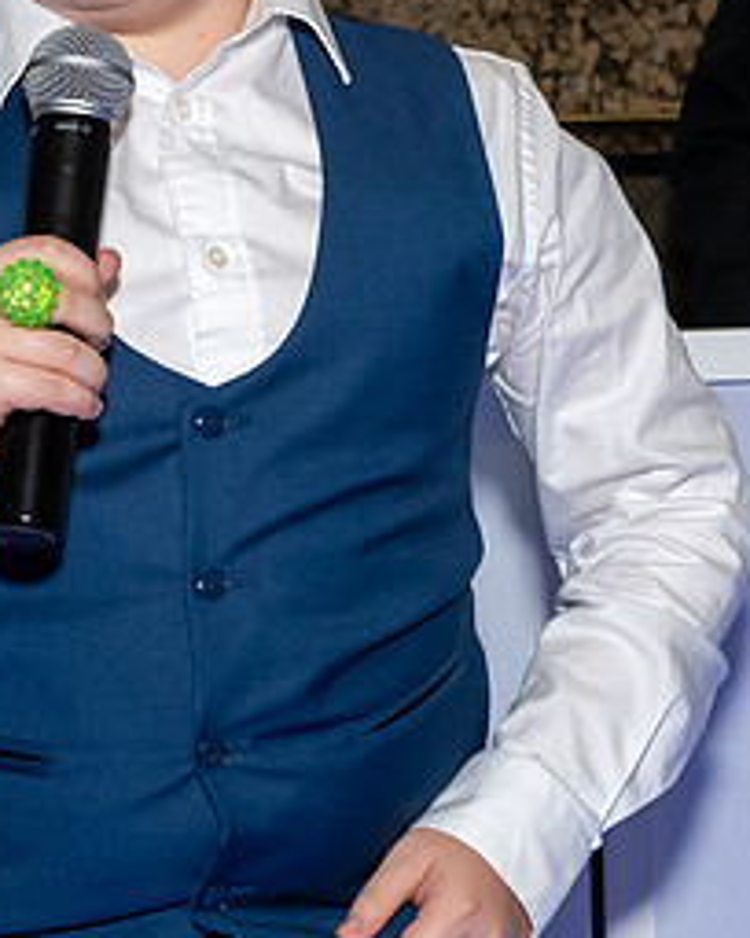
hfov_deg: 8.8
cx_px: 94
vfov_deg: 10.9
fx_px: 4883
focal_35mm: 176
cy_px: 148
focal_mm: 45
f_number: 7.1
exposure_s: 1/250
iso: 1000
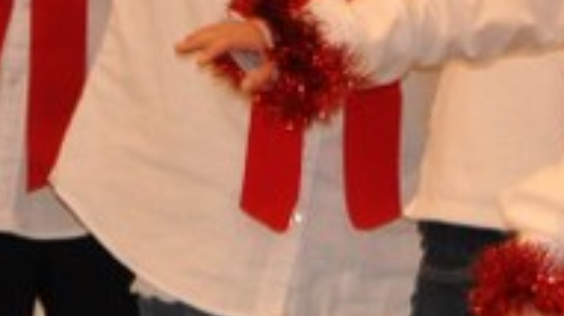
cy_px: -248
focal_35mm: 759
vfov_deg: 1.6
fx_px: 11340
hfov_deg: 2.8
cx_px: 555
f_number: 5.6
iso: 1600
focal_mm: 90
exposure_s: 1/60
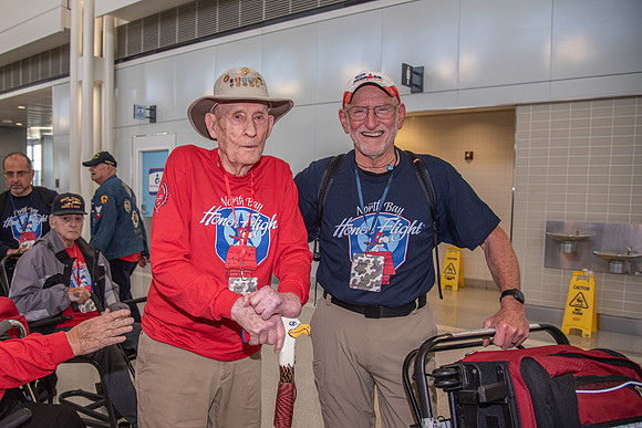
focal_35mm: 29
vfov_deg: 44.5
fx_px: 523
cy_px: 233
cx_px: 260
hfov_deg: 62.5
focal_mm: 24
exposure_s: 1/125
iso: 1000
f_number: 4
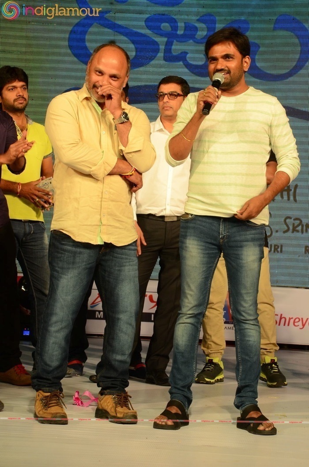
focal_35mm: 112
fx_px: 1456
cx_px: 154
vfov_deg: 18.2
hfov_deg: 12.1
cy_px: 234
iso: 1000
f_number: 7.1
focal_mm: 75
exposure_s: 1/125
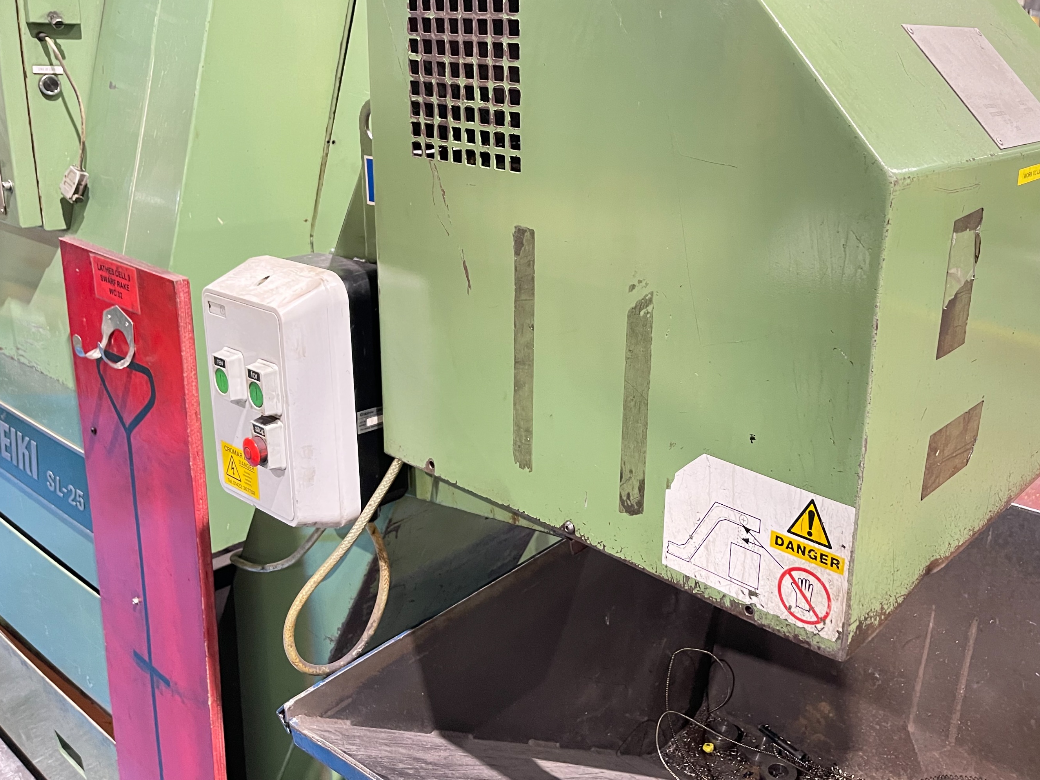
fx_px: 961
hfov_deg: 56.4
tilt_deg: -16.0
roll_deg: +0.0
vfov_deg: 43.9
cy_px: 301
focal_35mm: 32
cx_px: 626
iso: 640
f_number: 1.6
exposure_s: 1/33
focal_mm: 5.1
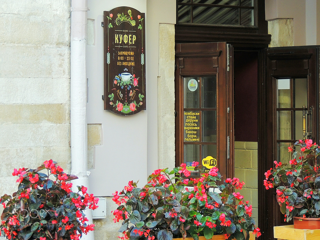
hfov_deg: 11.6
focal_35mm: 170
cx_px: 160
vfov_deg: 8.7
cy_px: 120
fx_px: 1572
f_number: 4.5
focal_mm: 30.3
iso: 400
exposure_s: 1/125
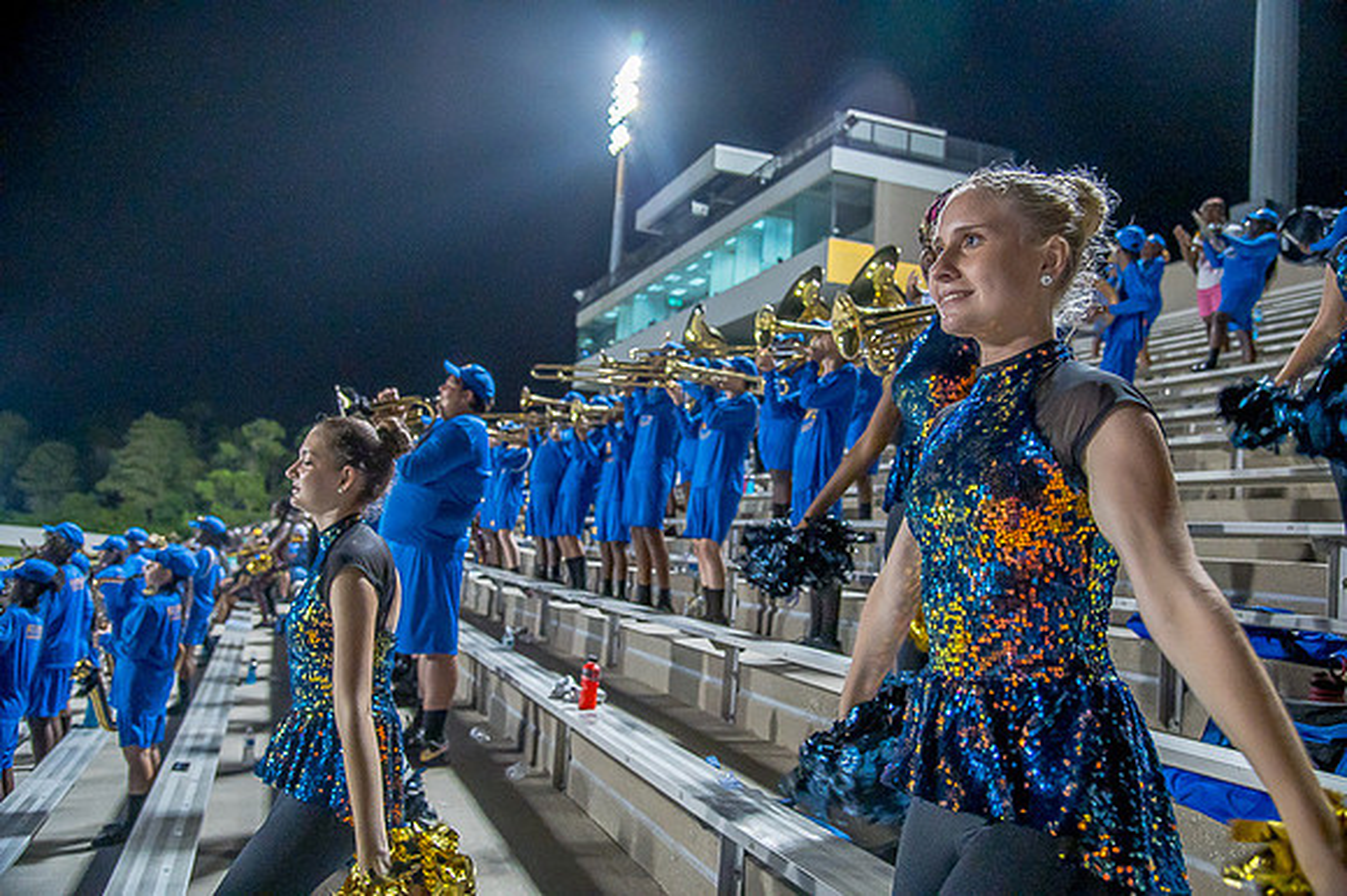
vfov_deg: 43.6
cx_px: 674
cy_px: 448
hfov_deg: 62.0
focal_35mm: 30
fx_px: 1122
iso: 2000
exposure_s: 1/200
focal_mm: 30
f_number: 4
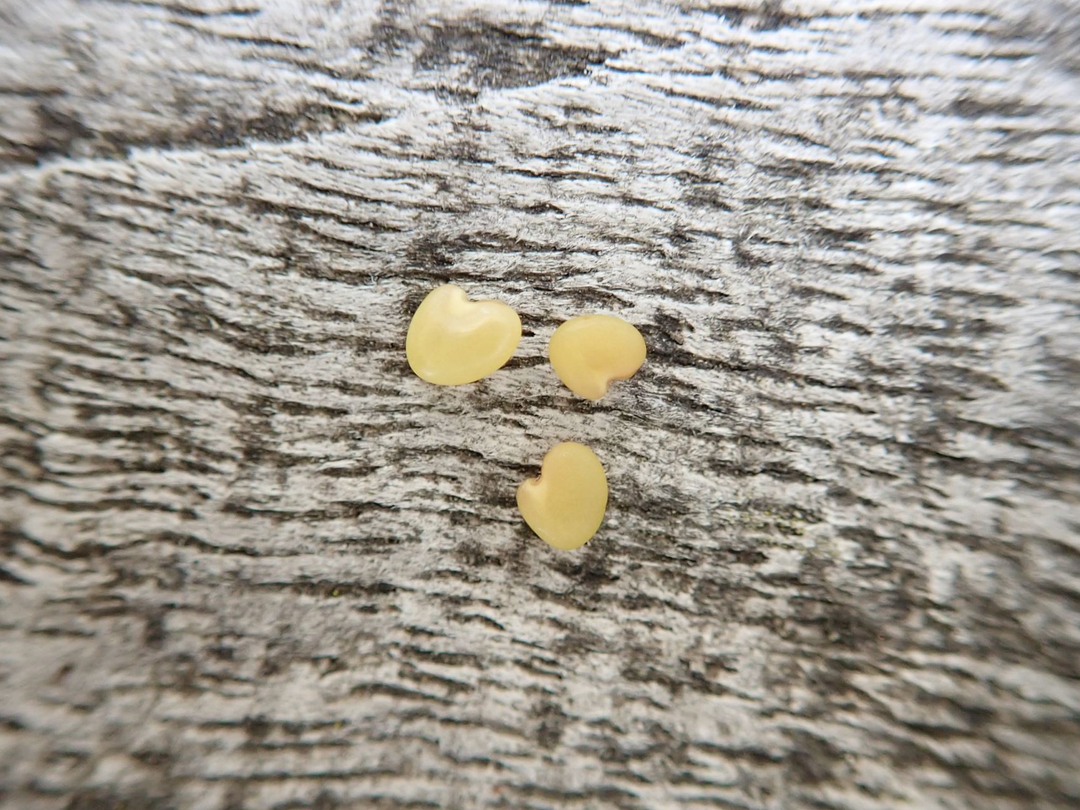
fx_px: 1092
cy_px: 400
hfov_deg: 52.6
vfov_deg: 40.7
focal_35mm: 35
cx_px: 543
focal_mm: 5.5
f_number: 2.3
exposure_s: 1/125
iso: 400
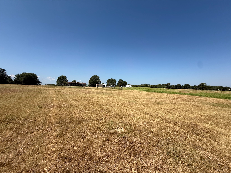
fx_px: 93
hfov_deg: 102.1
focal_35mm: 14
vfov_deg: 85.7
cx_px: 116
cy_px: 86
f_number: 2.2
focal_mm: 2.22
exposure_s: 1/3125
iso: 50
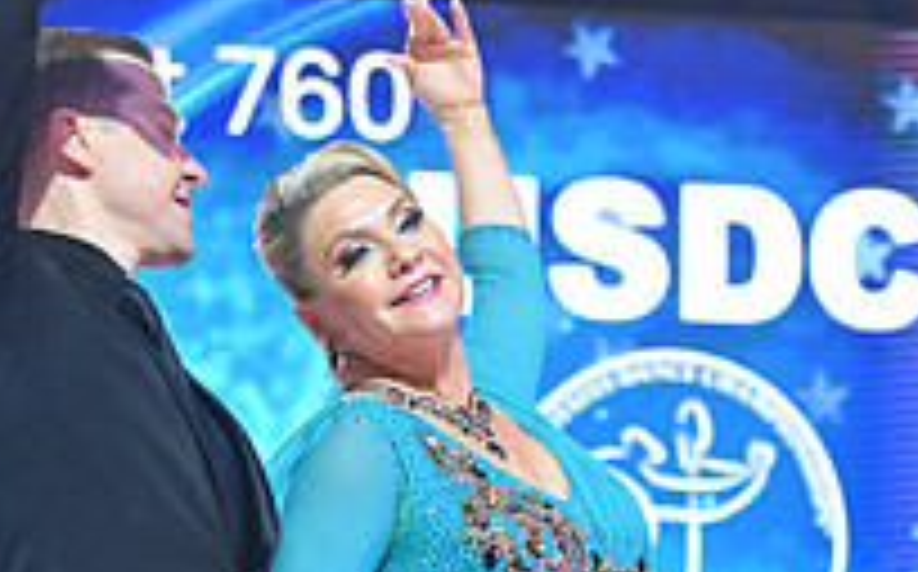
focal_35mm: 209
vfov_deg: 6.2
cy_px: 901
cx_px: 290
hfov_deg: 10.0
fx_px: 5223
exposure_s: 1/250
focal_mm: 72
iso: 2000
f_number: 4
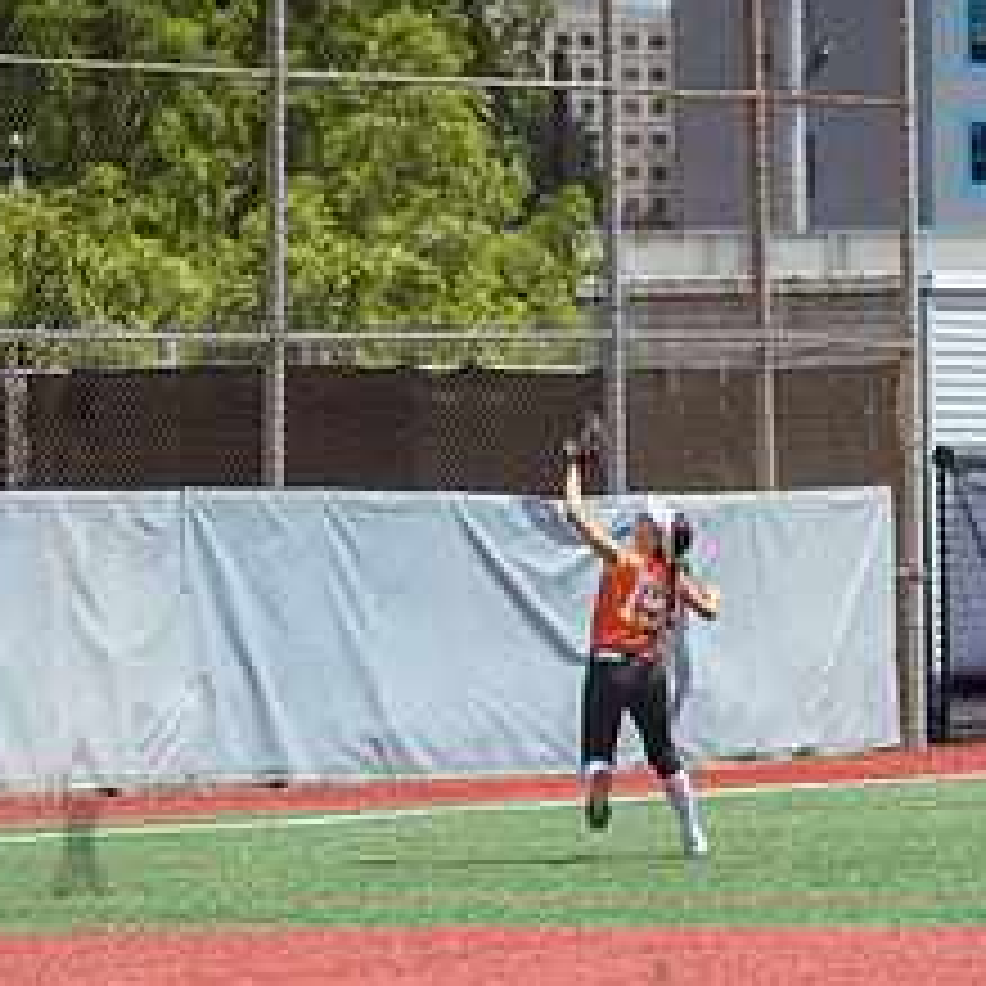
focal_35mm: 304
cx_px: 657
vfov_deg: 5.8
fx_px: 9797
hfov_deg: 5.8
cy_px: 601
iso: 400
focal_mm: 135
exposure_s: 1/4000
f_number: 4.5
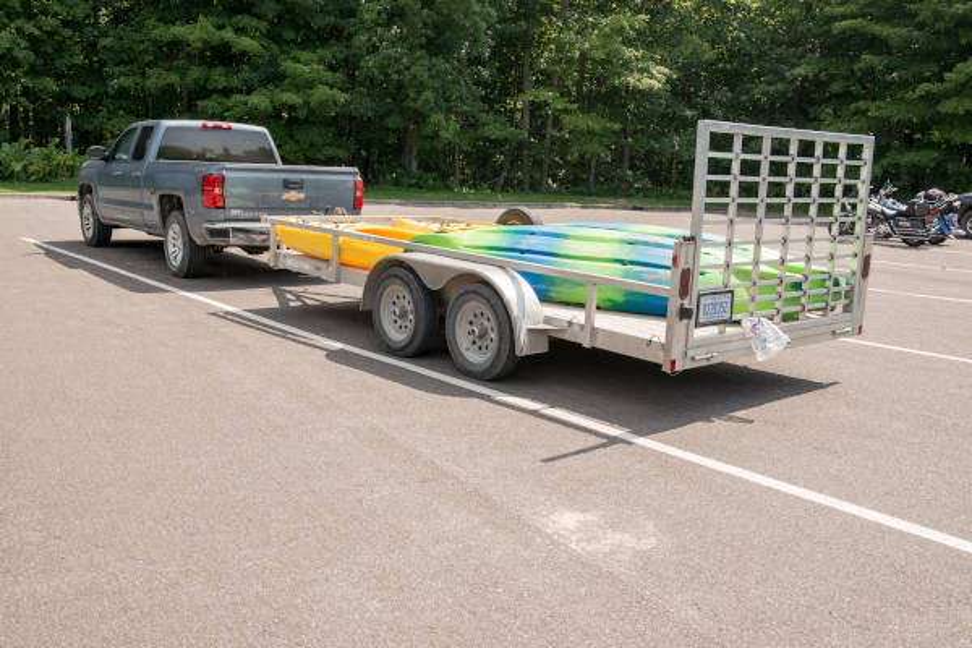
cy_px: 324
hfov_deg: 55.8
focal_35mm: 34
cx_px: 486
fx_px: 918
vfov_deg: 38.9
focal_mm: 34
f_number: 11
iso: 640
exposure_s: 1/200
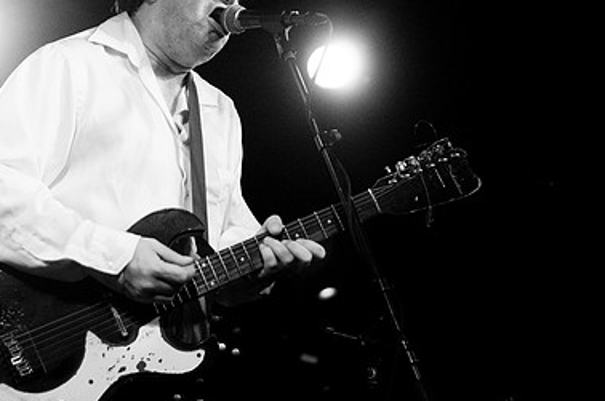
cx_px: 142
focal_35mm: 69
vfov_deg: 19.6
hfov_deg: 28.8
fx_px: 1158
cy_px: 140
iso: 1000
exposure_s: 1/200
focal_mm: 30
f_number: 1.6
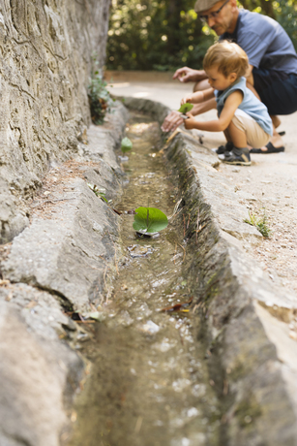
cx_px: 148
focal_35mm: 50
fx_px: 618
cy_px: 223
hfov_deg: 27.0
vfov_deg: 39.6
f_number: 1.8
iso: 400
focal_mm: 50
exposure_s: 1/250
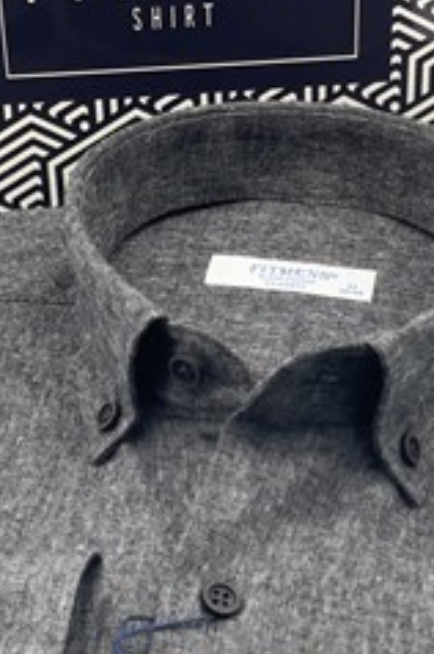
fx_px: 1705
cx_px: 239
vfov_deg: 21.5
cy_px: 493
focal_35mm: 94
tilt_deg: -30.8
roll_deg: +2.2
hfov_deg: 14.5
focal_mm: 6
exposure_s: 1/122
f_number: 2
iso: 32
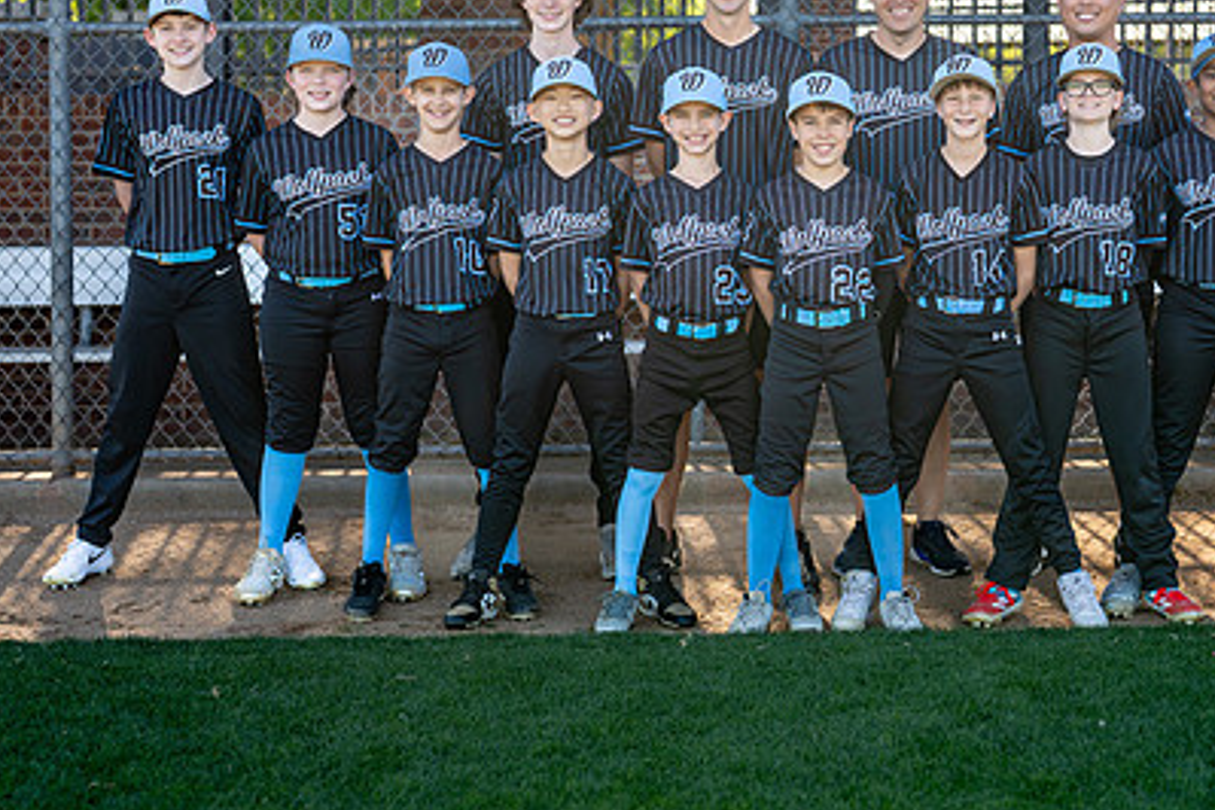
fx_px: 2599
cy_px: 294
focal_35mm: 77
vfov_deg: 17.7
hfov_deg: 26.2
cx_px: 789
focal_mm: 50
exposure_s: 1/800
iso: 125
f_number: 2.5
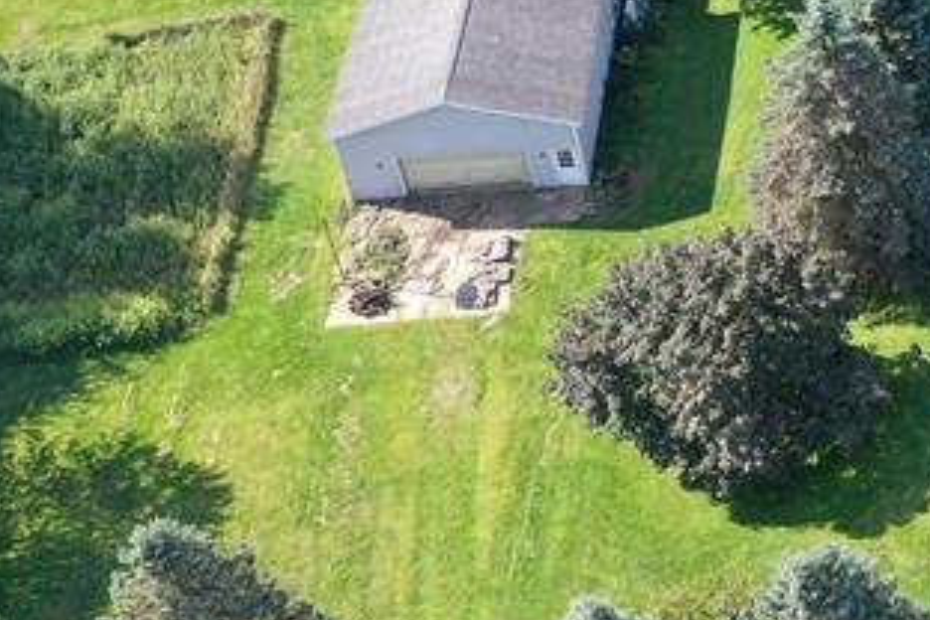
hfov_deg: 19.6
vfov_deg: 14.6
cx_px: 1353
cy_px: 0
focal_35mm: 92
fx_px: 2376
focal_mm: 10.26
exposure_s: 1/160
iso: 100
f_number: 4.5
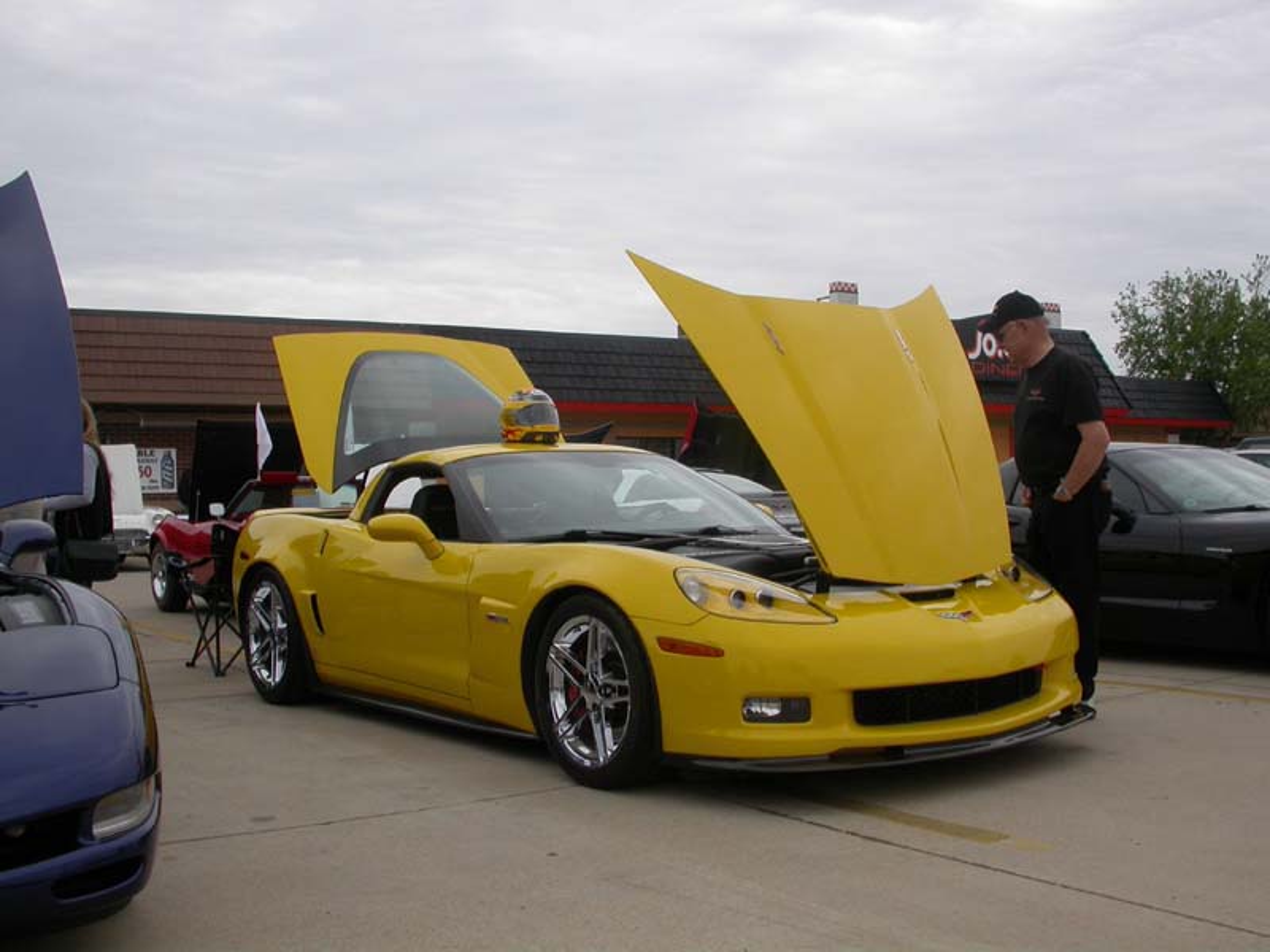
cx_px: 635
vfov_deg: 37.7
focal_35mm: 38
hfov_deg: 49.0
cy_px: 476
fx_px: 1394
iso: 100
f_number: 7.5
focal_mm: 7.85
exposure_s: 1/282
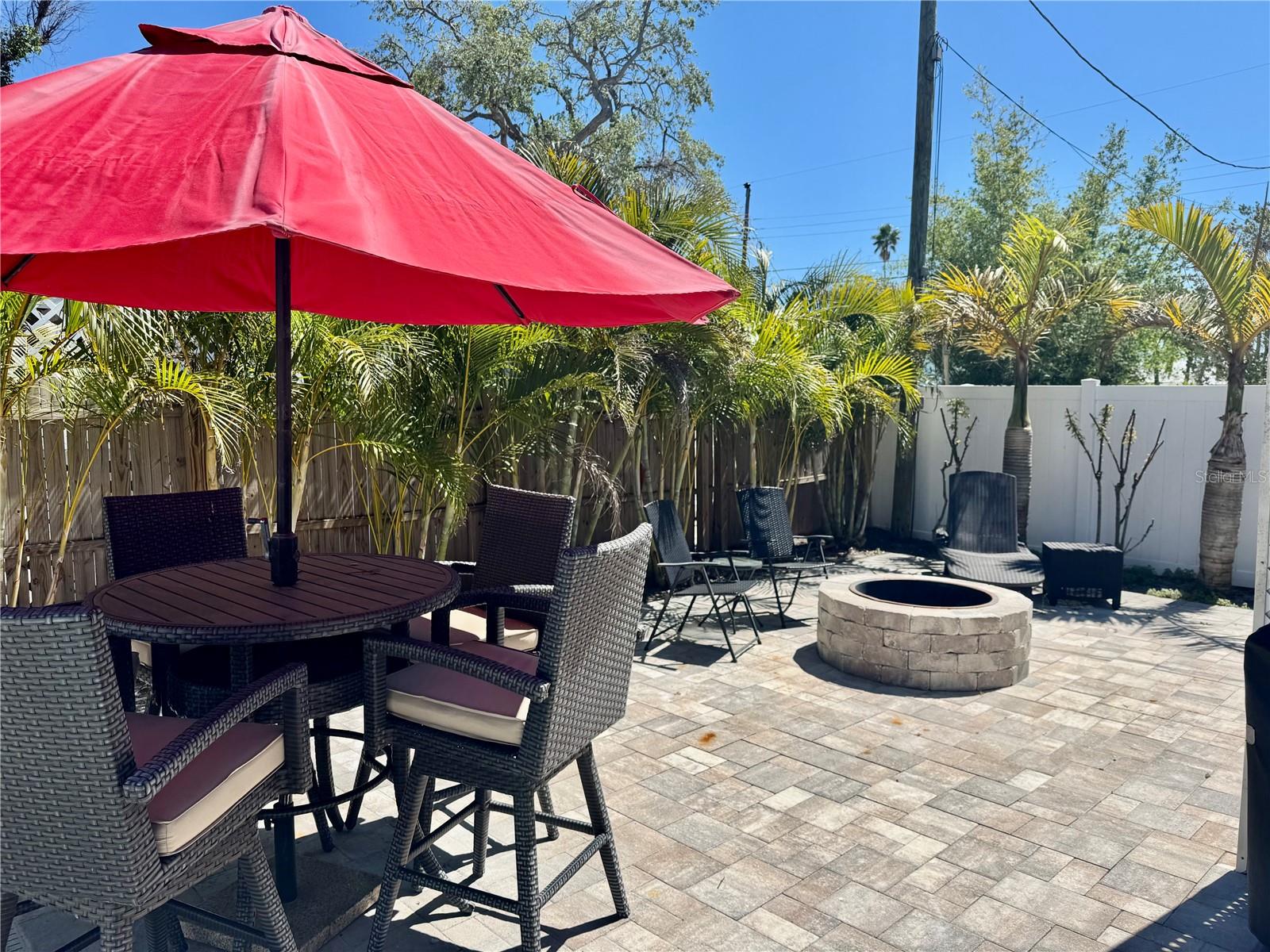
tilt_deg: -4.5
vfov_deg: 56.8
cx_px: 635
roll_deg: -0.8
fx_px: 881
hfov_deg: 71.6
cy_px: 476
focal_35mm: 24
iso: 80
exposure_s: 1/5348
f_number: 1.78
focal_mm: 6.76
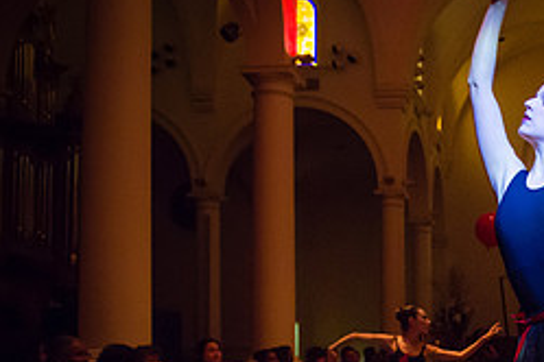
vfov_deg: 23.4
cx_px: 579
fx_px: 846
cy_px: 339
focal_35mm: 56
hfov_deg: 32.0
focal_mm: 24
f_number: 2.8
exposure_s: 1/400
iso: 5000
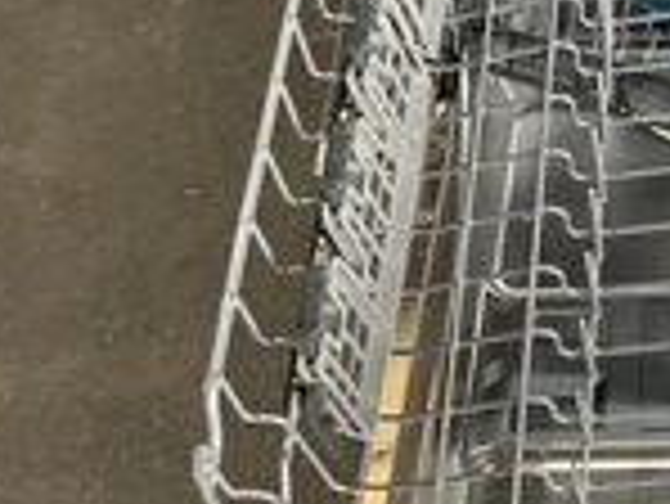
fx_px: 1511
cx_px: 796
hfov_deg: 23.0
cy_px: 99
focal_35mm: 78
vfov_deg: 18.7
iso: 64
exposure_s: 1/122
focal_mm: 3
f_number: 1.8
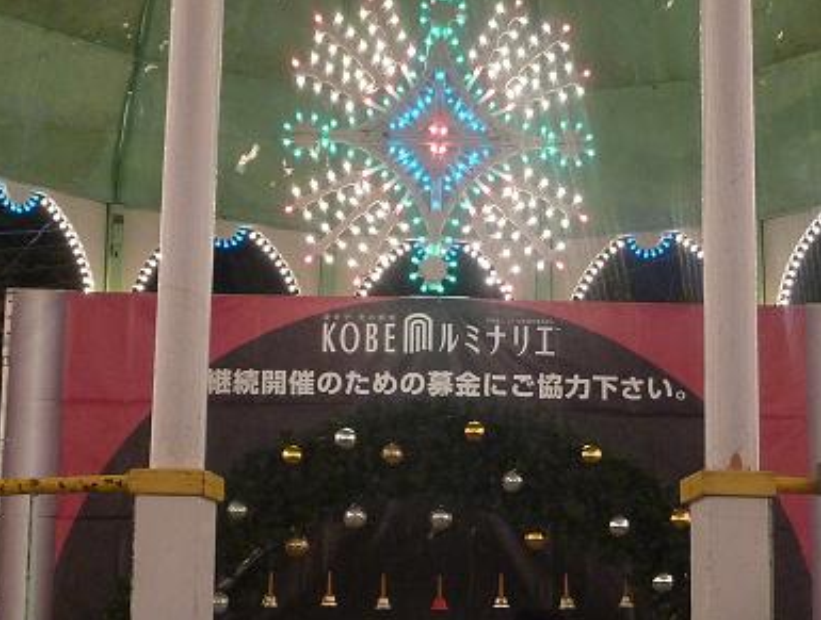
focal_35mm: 58
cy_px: 309
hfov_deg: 33.1
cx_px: 405
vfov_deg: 25.4
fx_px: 1379
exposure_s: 1/30
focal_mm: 5.6
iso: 320
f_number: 3.6
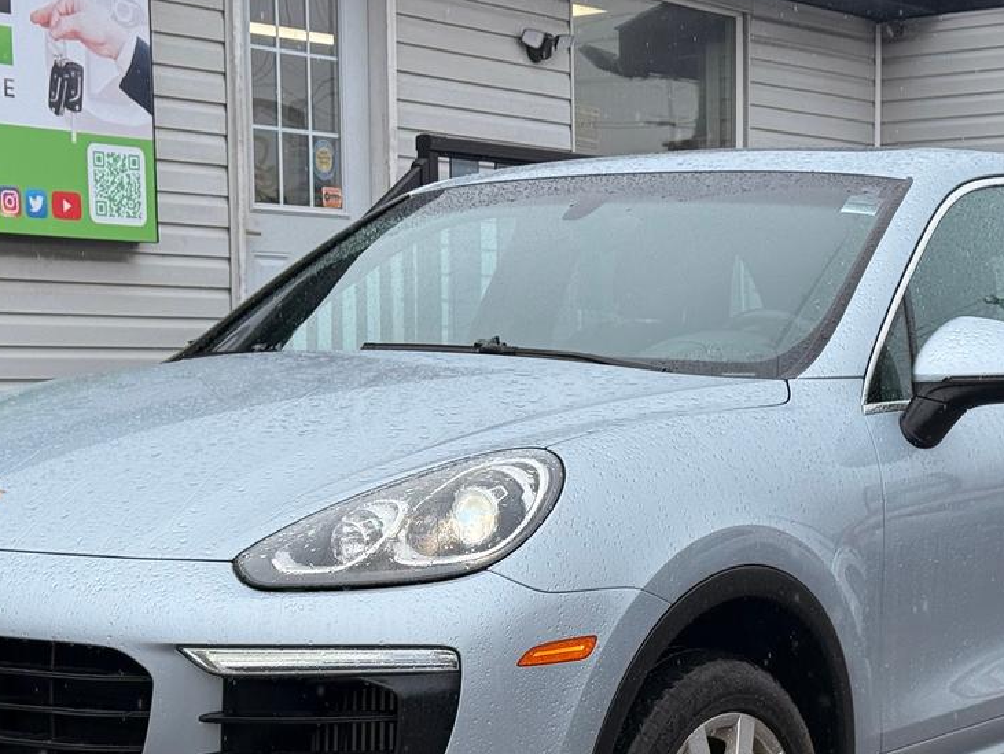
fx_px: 2438
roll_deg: +0.0
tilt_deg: -5.6
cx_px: 492
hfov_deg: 23.3
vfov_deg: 17.5
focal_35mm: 84
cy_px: 581
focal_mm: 6.76
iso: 64
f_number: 1.78
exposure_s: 1/1264
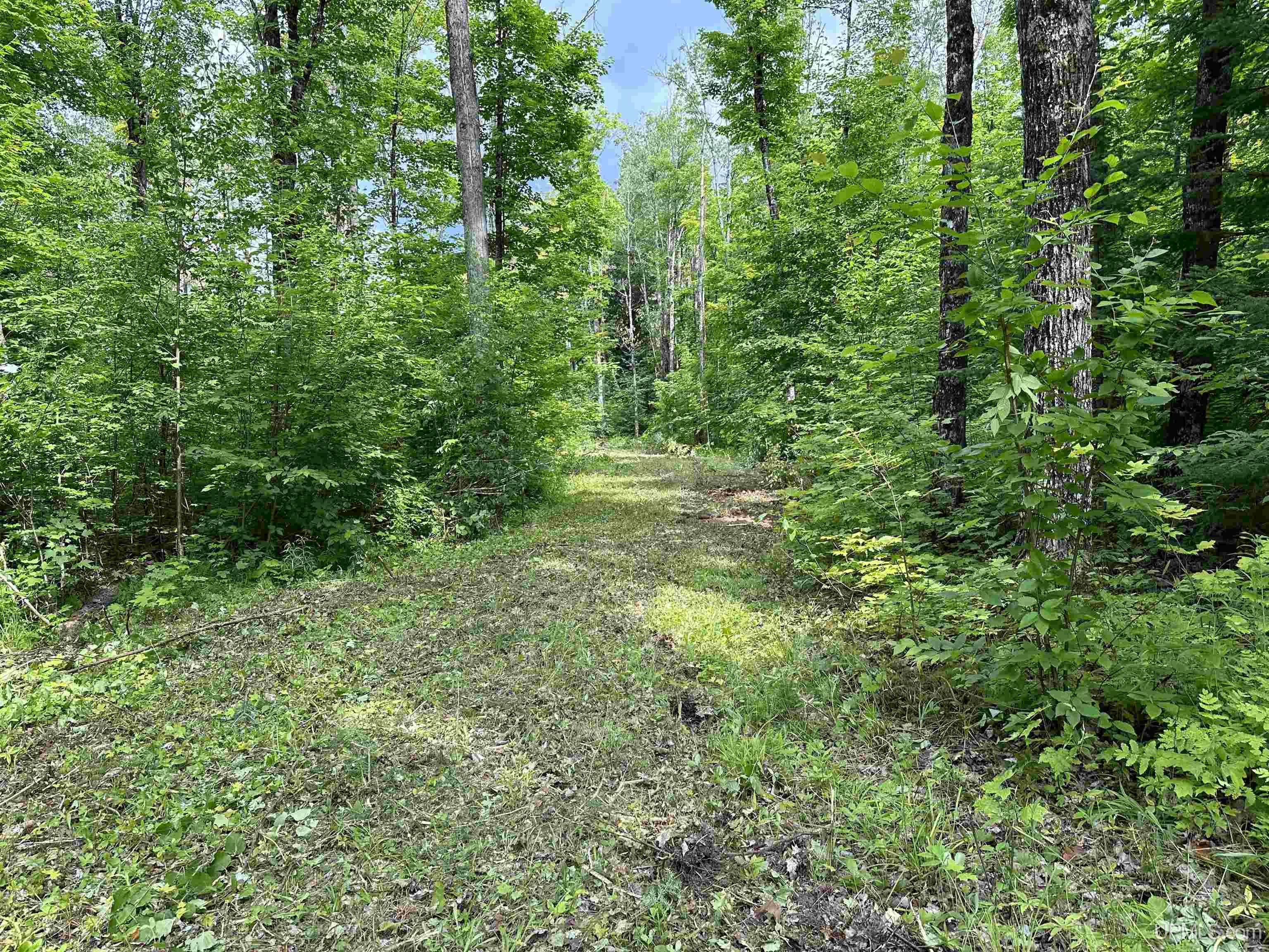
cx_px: 634
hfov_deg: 71.6
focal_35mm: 24
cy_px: 476
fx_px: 880
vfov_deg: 56.8
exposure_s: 1/623
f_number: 1.78
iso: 80
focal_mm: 6.86
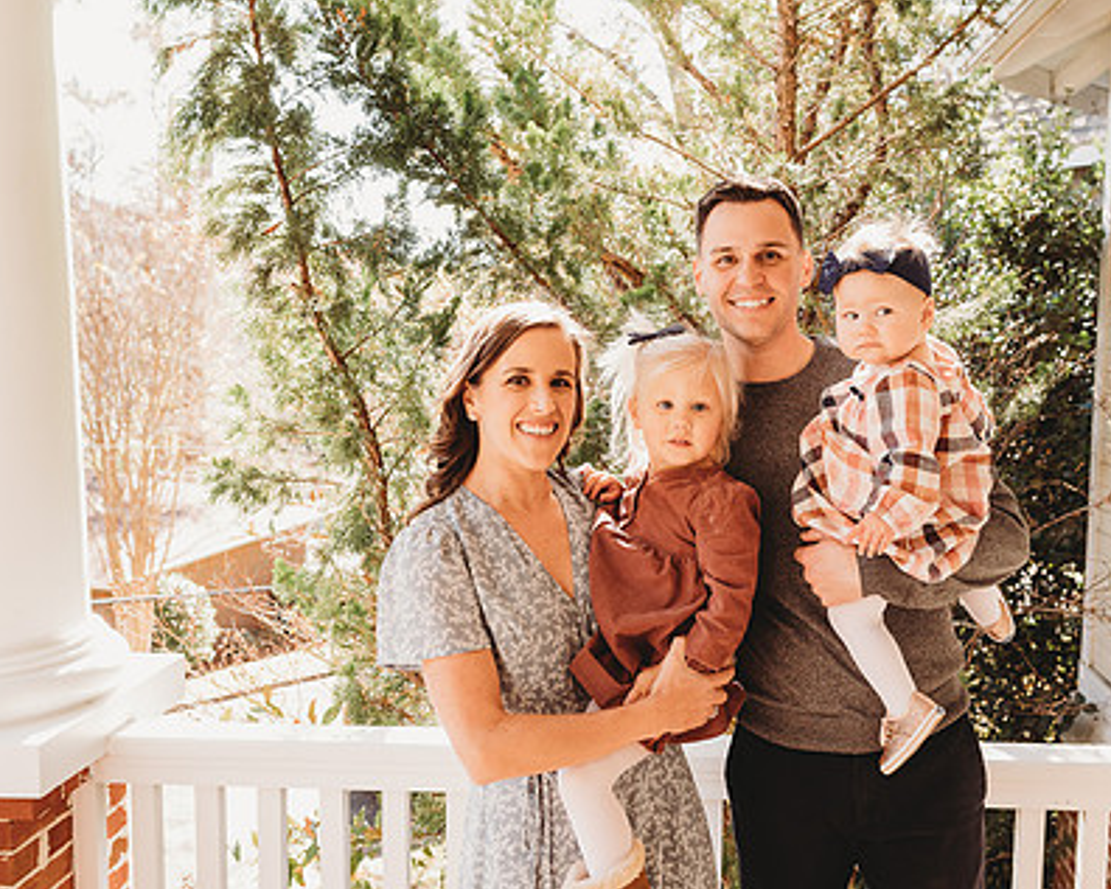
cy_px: 422
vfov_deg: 44.5
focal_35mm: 33
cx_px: 693
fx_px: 1085
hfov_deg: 53.6
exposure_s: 1/200
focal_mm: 24
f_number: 4.5
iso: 400
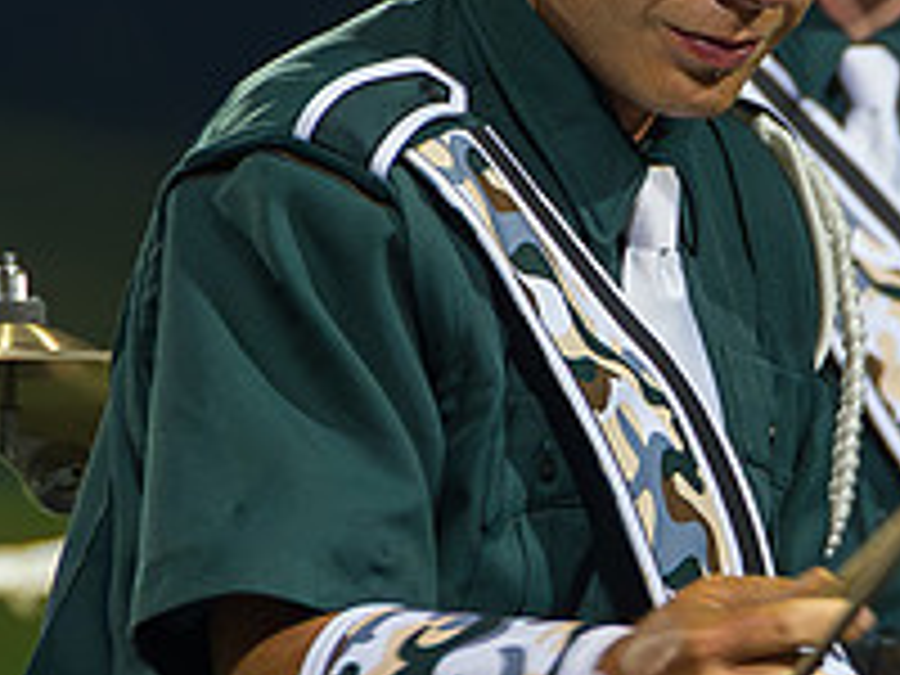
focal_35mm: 411
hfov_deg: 4.8
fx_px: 10686
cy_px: 69
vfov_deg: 3.6
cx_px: 709
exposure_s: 1/160
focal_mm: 120
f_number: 5.6
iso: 4000
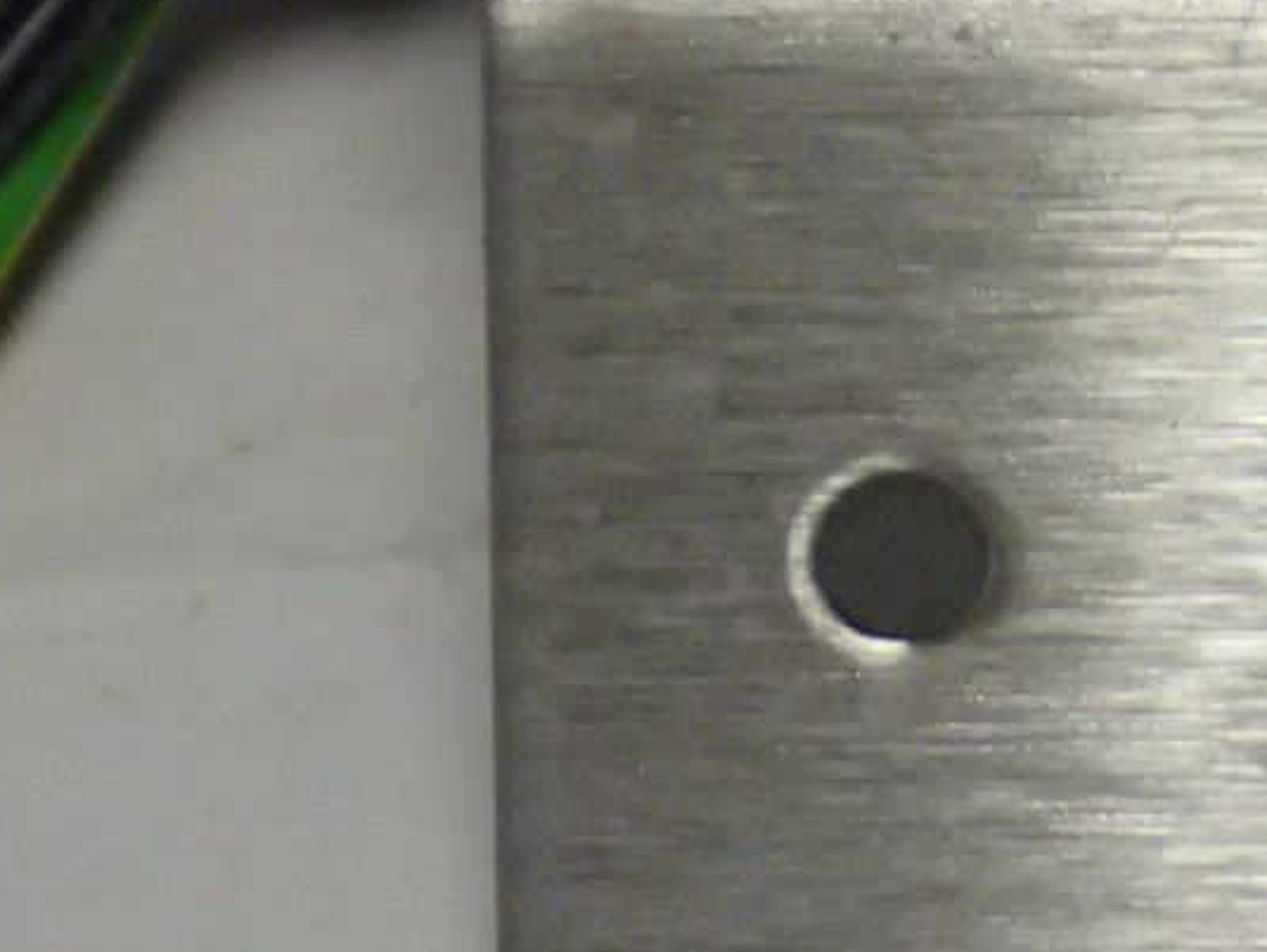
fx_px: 9193
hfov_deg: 7.8
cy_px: -149
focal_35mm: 251
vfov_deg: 5.9
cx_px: 1712
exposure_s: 1/100
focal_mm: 12.6
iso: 800
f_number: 4
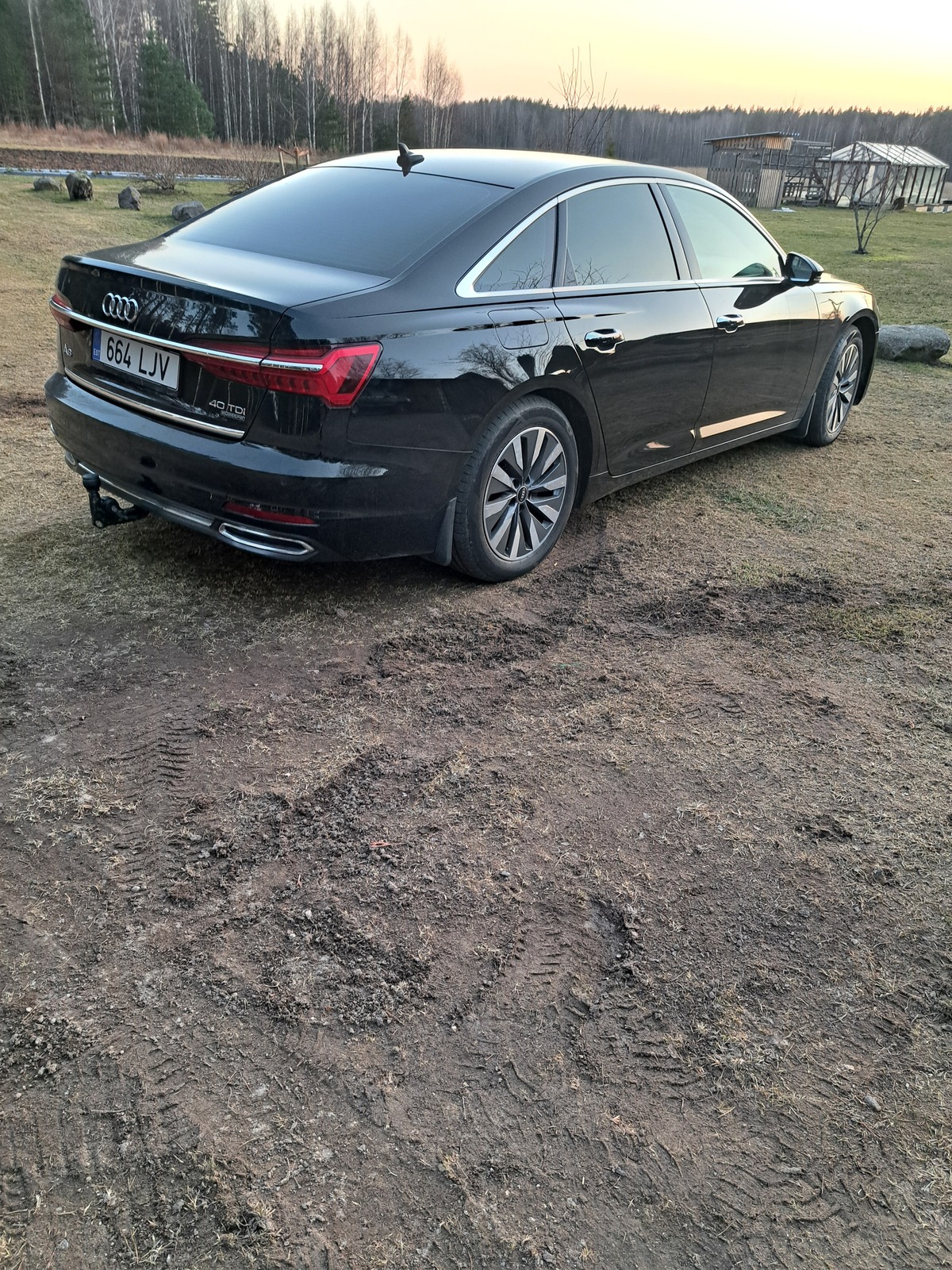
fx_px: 880
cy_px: 635
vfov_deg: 71.6
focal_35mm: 24
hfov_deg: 56.8
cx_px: 476
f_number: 1.8
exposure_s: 1/50
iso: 125
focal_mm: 5.23
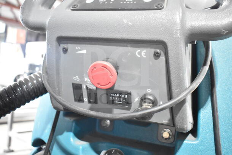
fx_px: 251
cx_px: 116
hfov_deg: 49.5
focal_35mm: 39
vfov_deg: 34.2
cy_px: 78
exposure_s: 1/40
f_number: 4
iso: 4500
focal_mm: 26
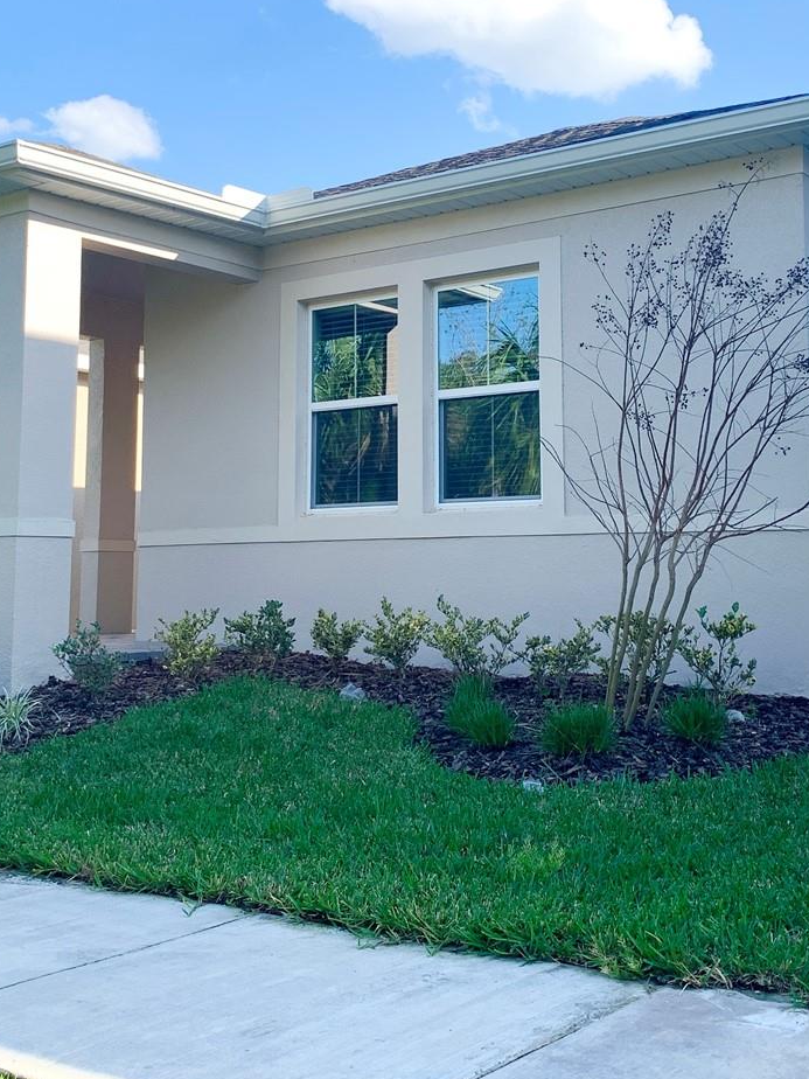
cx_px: 412
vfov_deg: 41.7
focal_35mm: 45
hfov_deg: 32.2
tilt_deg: +8.6
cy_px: 387
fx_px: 1402
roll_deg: -0.5
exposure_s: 1/1332
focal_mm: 4.25
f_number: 1.8
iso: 25
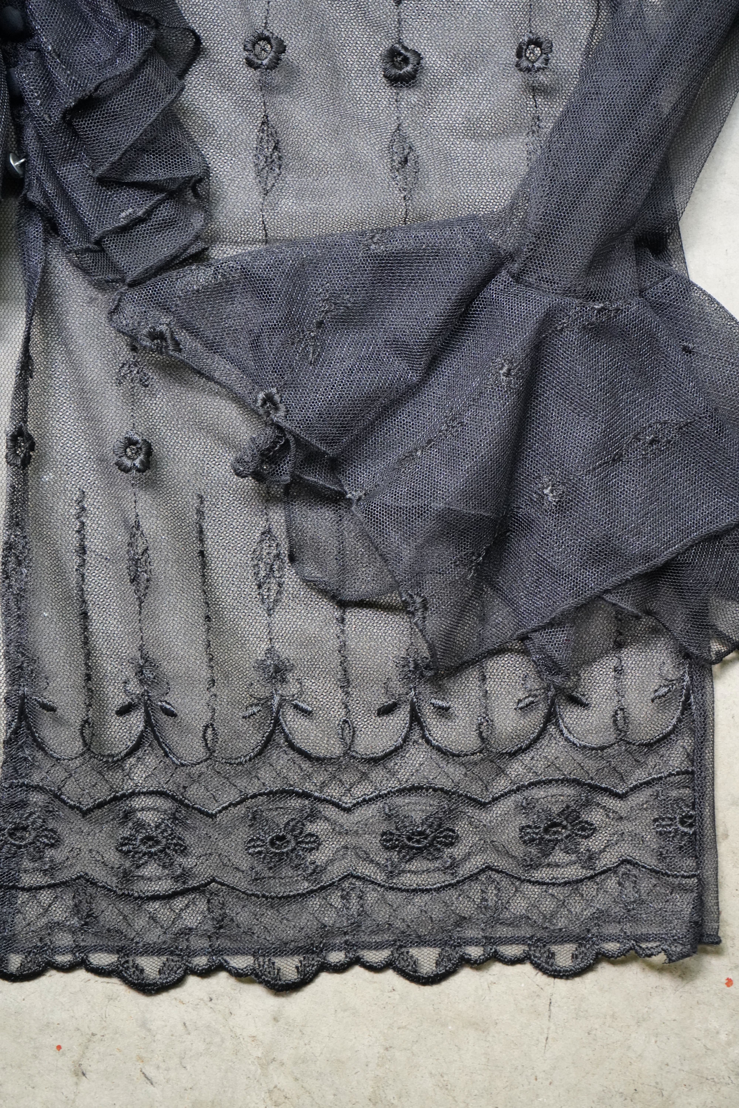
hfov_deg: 19.5
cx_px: 370
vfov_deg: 28.8
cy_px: 554
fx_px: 2155
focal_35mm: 70
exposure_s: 1/160
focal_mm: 70
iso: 8000
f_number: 5.6
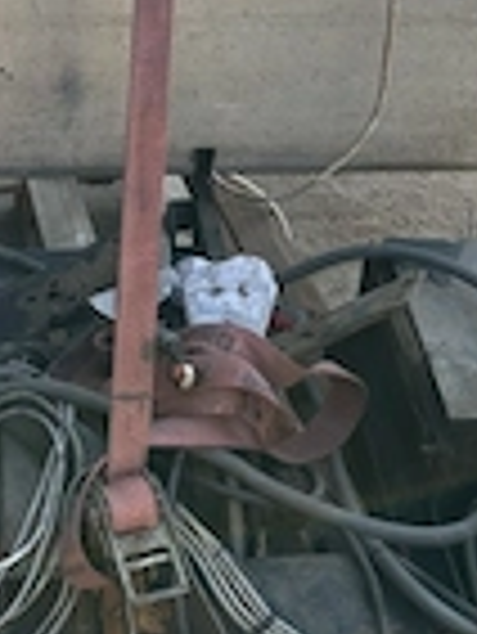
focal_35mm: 68
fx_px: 1247
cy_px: -112
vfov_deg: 25.8
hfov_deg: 21.4
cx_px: 94
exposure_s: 1/971
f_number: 1.78
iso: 80
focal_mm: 6.86
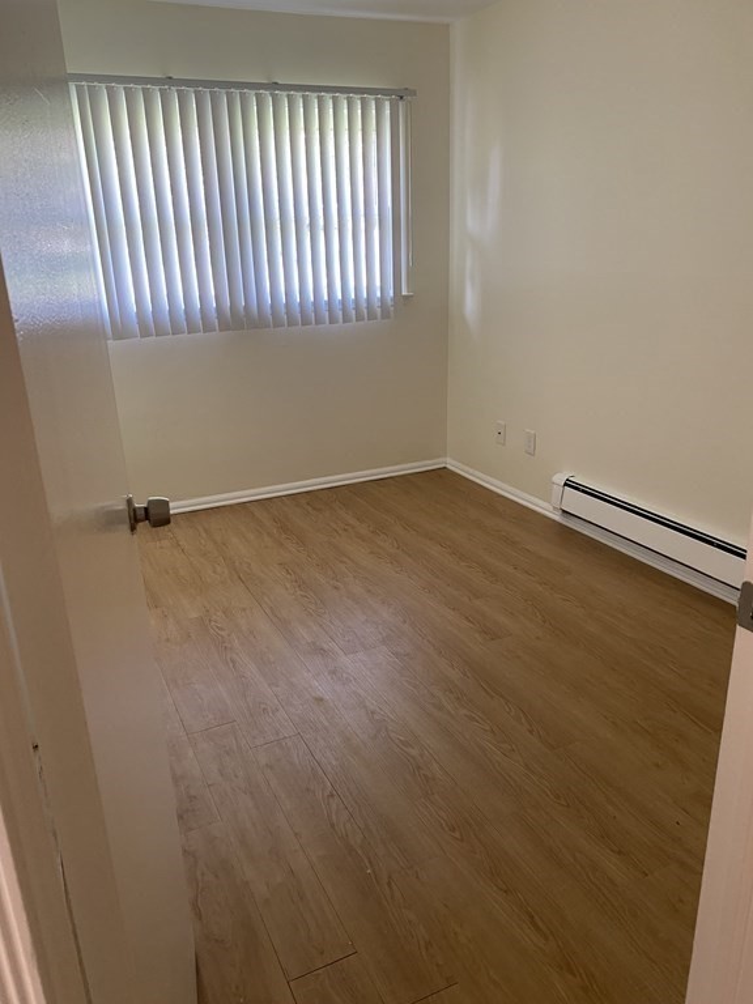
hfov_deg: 53.1
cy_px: 502
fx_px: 754
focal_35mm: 26
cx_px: 376
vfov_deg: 67.3
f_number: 1.8
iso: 160
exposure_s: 1/60
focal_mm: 4.25
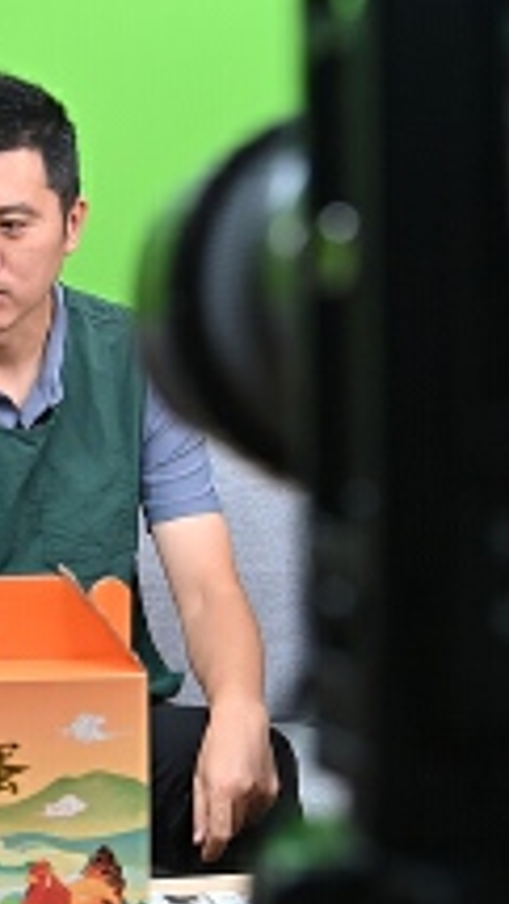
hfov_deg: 13.2
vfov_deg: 23.9
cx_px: -97
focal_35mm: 89
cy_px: 336
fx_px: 2135
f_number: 5.6
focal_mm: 38
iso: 1000
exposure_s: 1/100
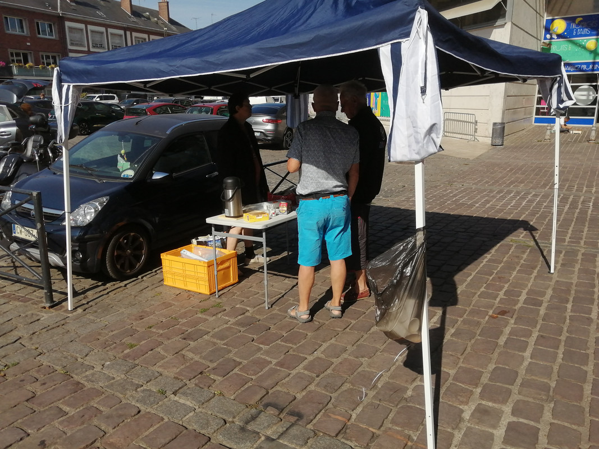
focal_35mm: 26
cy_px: 224
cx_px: 300
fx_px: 450
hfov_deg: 67.3
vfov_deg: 53.1
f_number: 1.8
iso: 50
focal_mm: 3.46
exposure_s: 1/2899
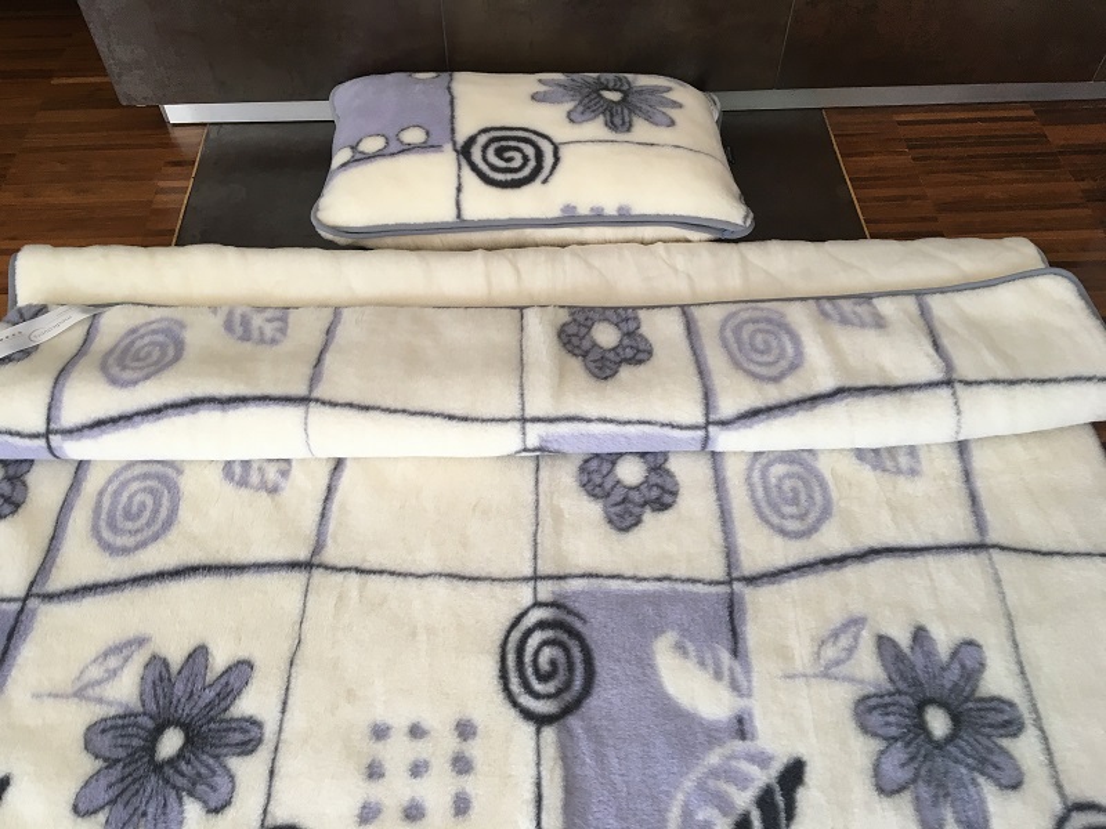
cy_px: 414
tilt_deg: -54.1
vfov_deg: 48.2
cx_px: 553
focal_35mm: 29
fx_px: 927
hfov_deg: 61.7
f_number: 2.2
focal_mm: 4.15
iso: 40
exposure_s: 1/33
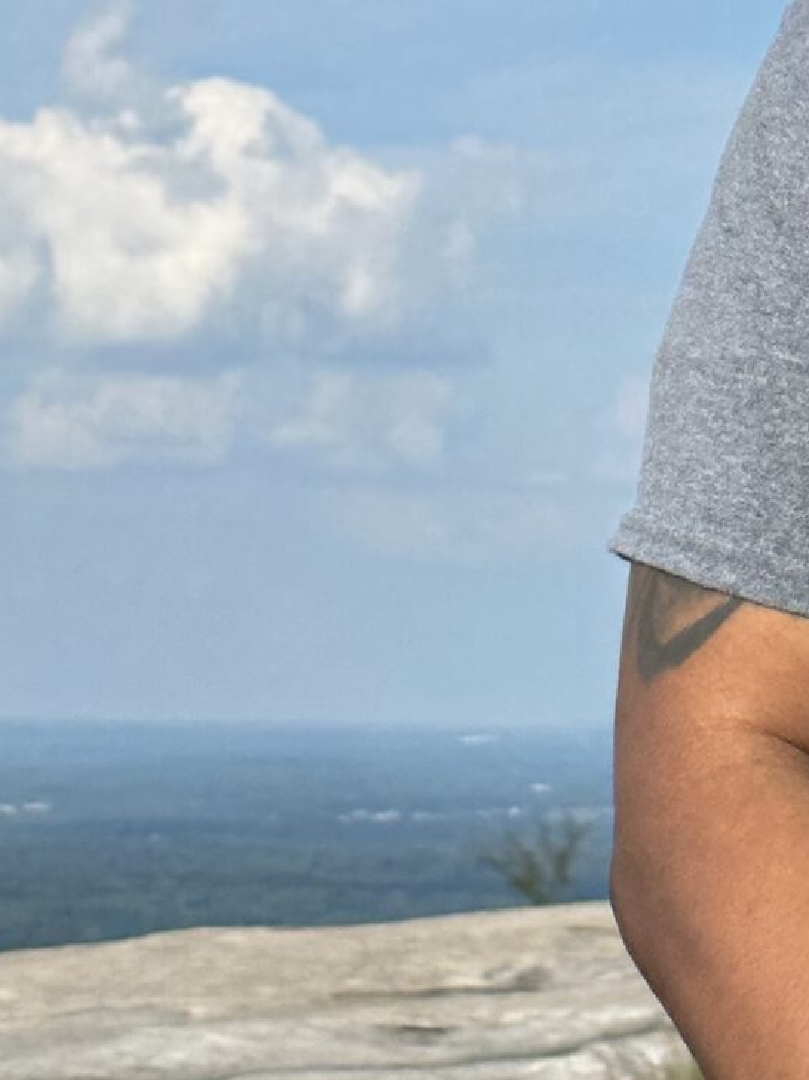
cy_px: -25
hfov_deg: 8.7
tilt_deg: +6.9
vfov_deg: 11.6
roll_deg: -0.7
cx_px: 908
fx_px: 5268
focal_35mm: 169
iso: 64
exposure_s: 1/4785
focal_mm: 6.86
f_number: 1.78
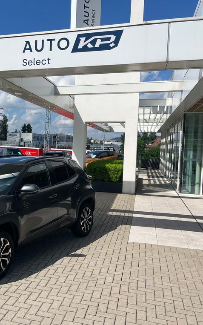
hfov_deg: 32.9
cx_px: 26
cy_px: 162
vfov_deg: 52.7
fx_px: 327
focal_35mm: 37
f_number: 1.6
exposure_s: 1/6173
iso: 50
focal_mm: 5.1
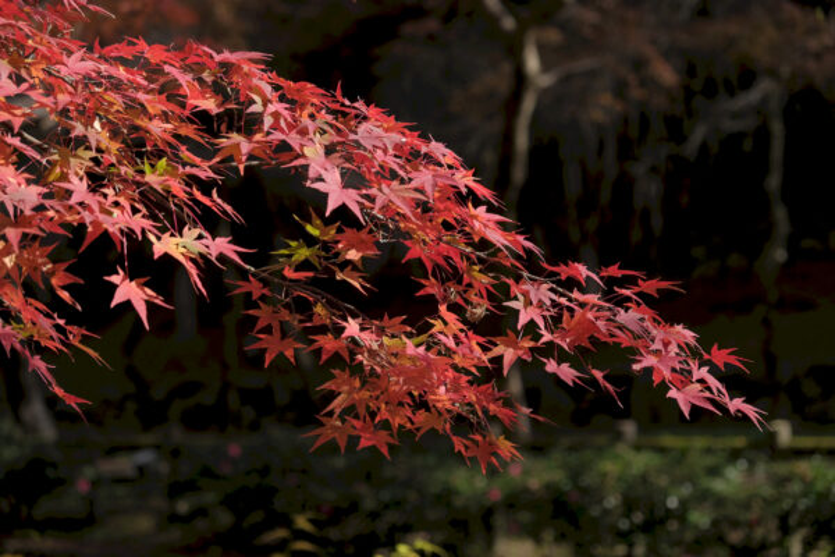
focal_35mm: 83
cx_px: 418
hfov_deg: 24.5
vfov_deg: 16.5
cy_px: 278
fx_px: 1925
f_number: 4.5
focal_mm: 55
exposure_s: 1/500
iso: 160
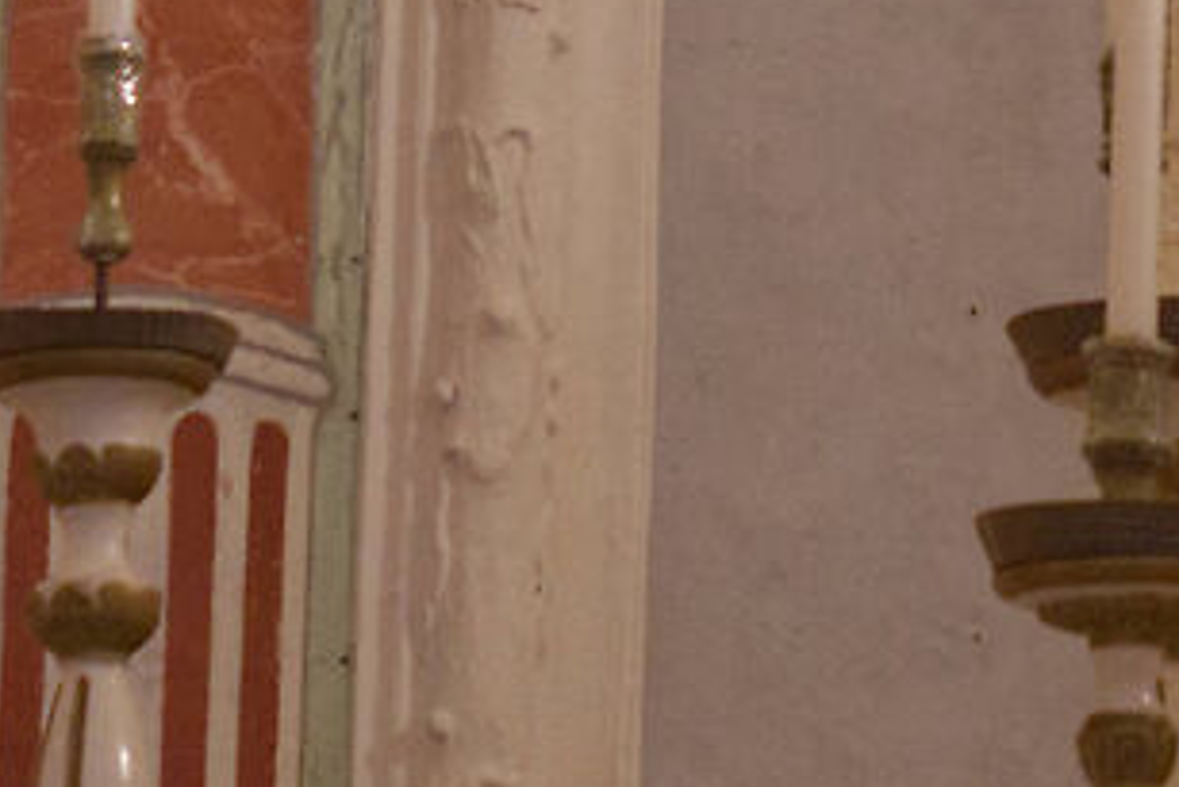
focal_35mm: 266
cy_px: -1033
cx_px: 1432
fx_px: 8715
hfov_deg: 7.7
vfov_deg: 5.0
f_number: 6.3
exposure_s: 1/25
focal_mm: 34
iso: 1600
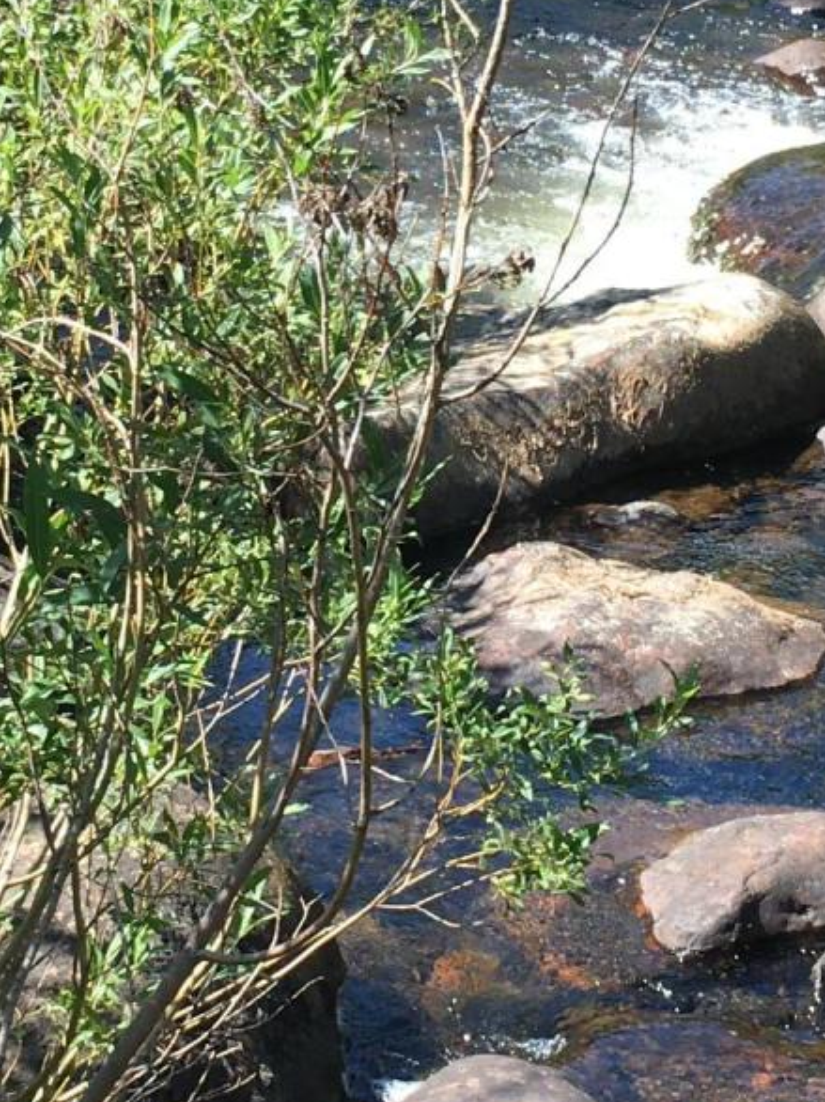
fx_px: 3148
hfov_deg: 14.9
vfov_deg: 19.7
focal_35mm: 99
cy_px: 303
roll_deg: -0.6
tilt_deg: -17.0
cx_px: 325
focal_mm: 4.15
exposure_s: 1/388
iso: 25
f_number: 2.2
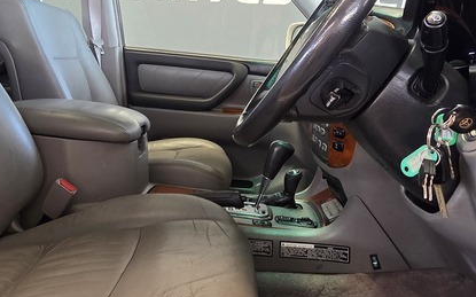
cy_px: 99
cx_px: 184
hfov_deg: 56.2
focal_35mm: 34
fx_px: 441
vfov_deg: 36.8
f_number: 2.2
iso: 160
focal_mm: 2.2
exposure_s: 1/50
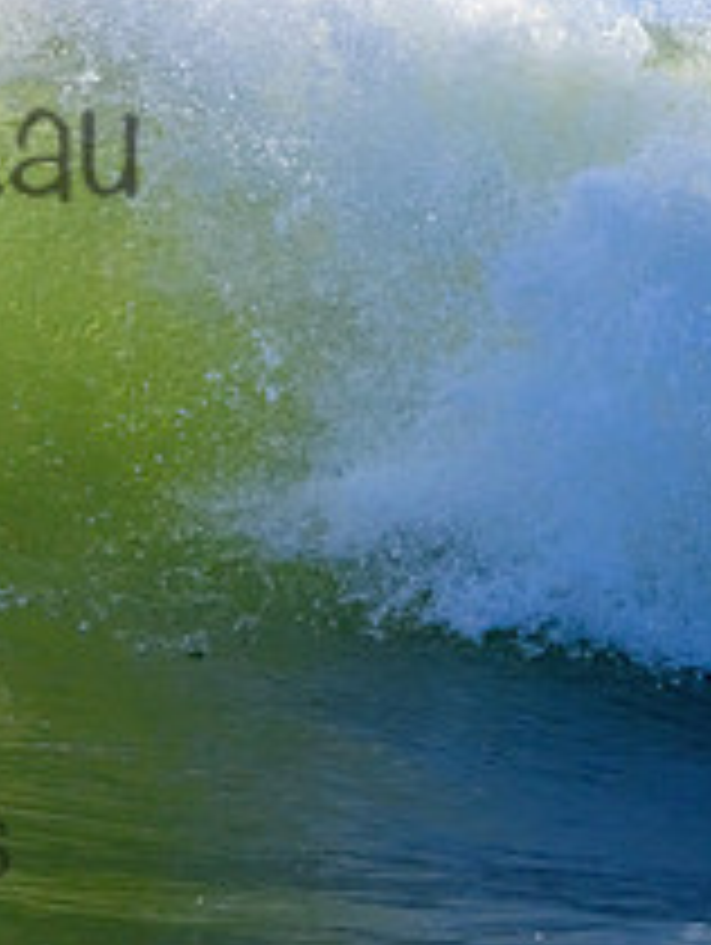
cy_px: 92
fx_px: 58023
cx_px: -338
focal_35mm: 2123
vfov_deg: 0.9
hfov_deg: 0.7
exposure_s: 1/2000
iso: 1250
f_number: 11
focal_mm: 800
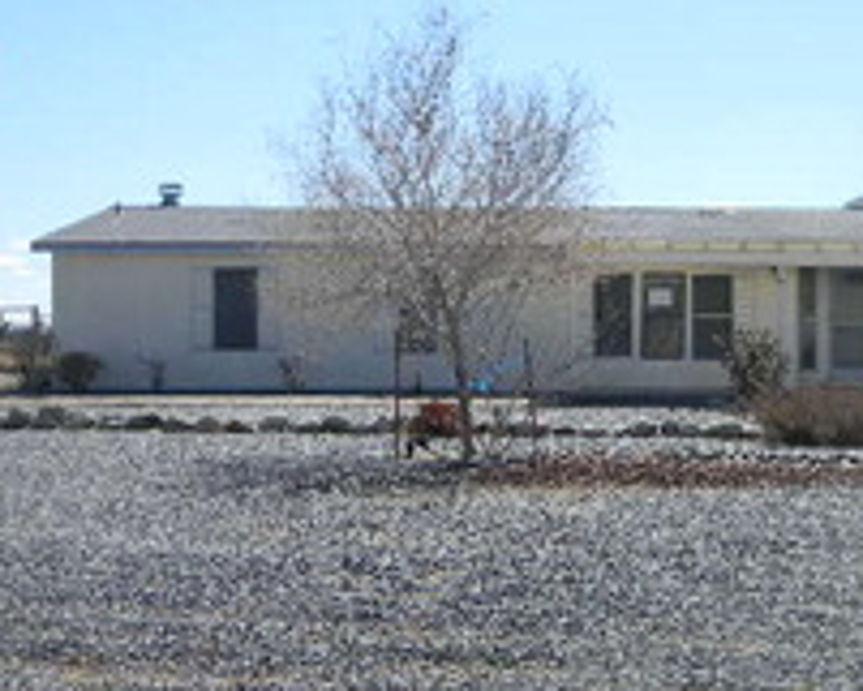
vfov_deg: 22.2
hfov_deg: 26.9
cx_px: 704
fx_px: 1763
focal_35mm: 69
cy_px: 378
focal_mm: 7.3
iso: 80
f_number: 7.6
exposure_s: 1/232
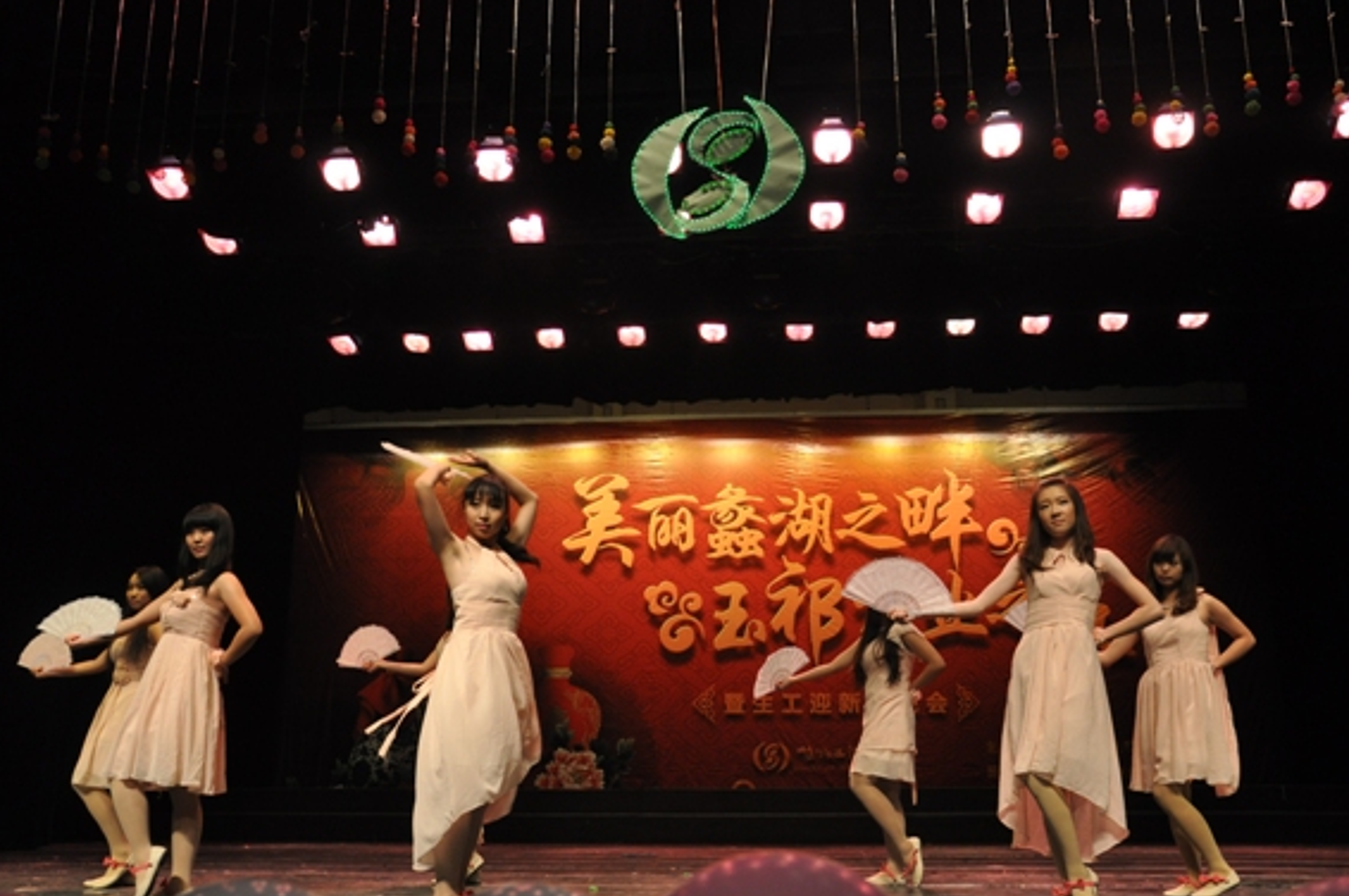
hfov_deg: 54.5
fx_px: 1310
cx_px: 674
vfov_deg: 37.8
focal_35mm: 35
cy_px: 461
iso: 800
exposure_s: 1/160
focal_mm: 22
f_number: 5
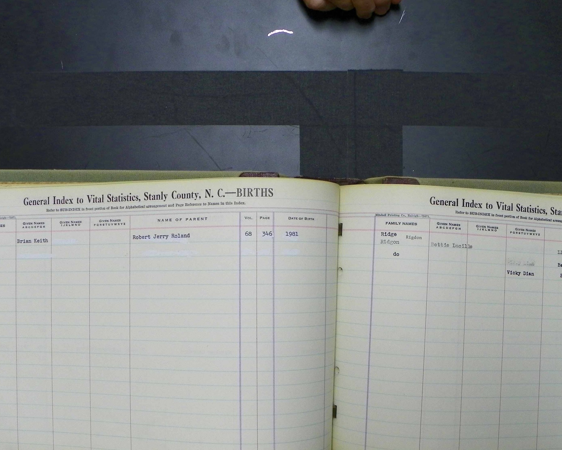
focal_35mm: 39
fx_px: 649
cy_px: 256
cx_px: 329
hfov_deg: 46.6
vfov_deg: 38.2
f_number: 2.8
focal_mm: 4.6
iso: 125
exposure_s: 1/30
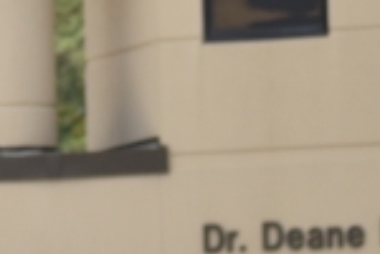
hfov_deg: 2.9
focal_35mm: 701
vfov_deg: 2.0
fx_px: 7399
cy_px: 130
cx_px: -618
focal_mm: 70
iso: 100
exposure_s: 1/640
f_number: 4.5
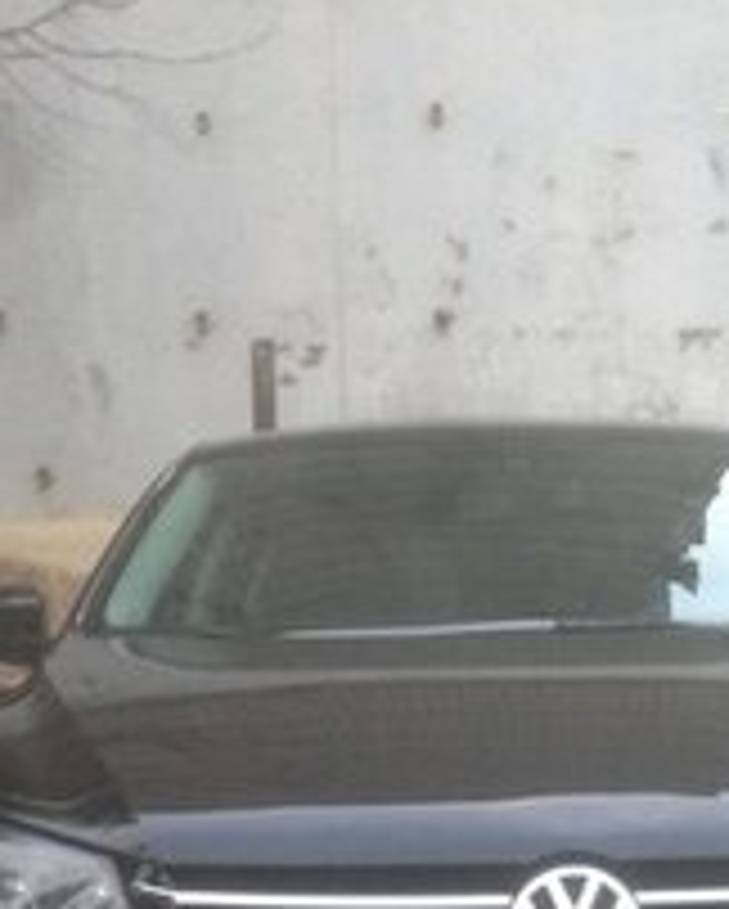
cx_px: 652
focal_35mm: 79
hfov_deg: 19.1
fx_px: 2127
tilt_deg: -11.1
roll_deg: -1.3
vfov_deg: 22.2
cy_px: 1107
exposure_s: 1/20
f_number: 2.4
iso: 100
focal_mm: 4.12
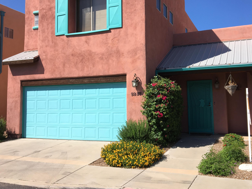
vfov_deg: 40.6
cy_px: 83
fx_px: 255
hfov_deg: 52.4
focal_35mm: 35
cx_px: 146
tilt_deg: +4.9
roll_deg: +0.4
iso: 25
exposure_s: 1/1282
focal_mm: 4.15
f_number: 2.2
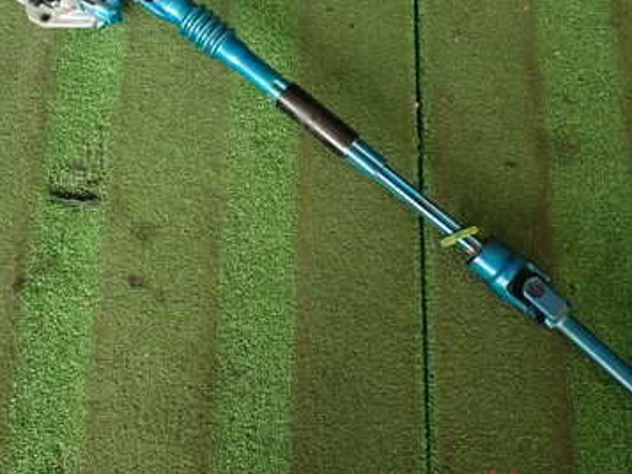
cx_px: 248
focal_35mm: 42
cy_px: 115
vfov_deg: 33.6
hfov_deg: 44.5
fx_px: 767
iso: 100
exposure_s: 1/60
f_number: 2
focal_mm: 4.5
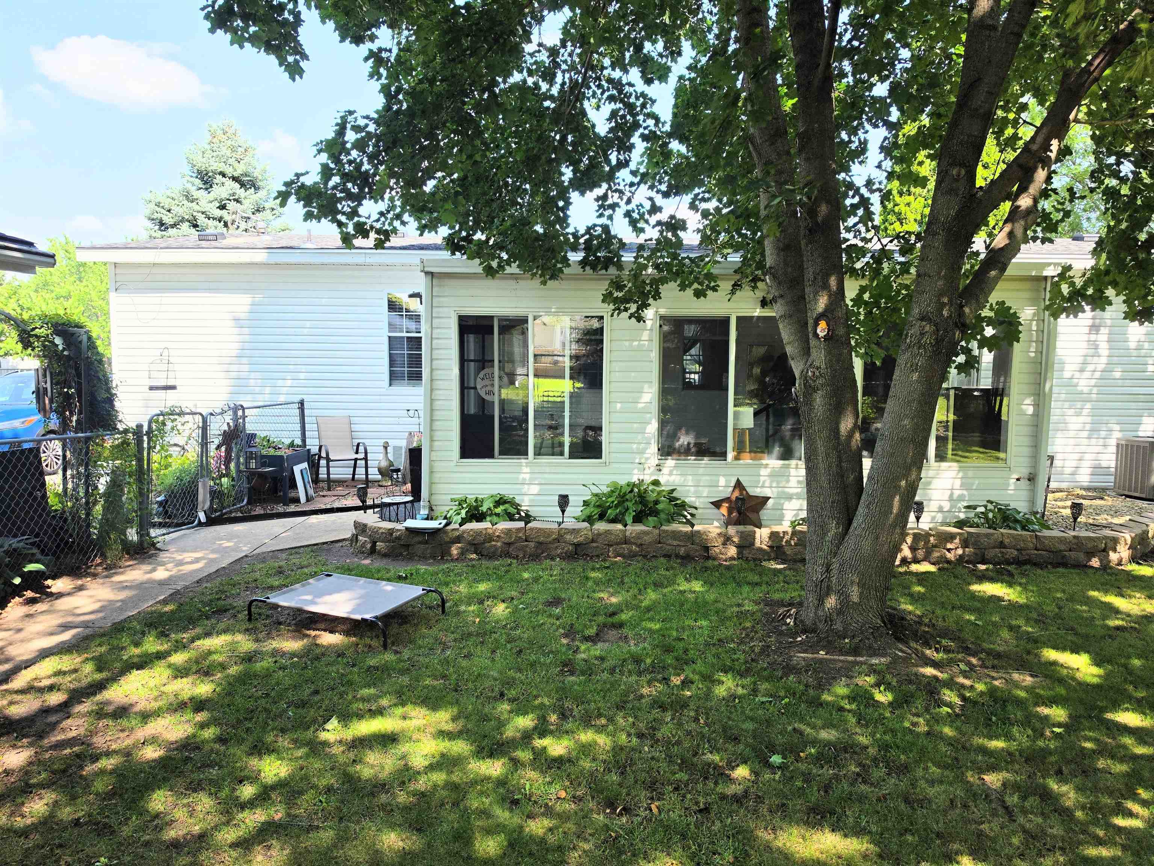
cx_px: 577
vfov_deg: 58.9
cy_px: 433
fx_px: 767
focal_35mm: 23
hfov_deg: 73.9
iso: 64
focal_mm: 6.5
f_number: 1.4
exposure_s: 1/3229
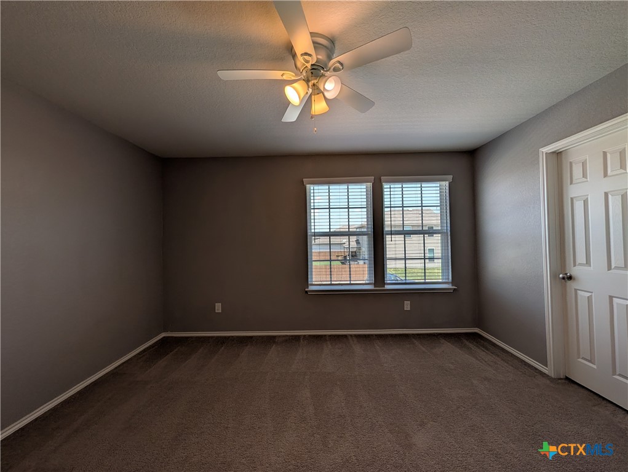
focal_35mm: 12
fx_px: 218
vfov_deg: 94.6
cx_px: 314
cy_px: 236
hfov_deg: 110.5
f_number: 1.7
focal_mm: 2.02
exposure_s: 1/760
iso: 57
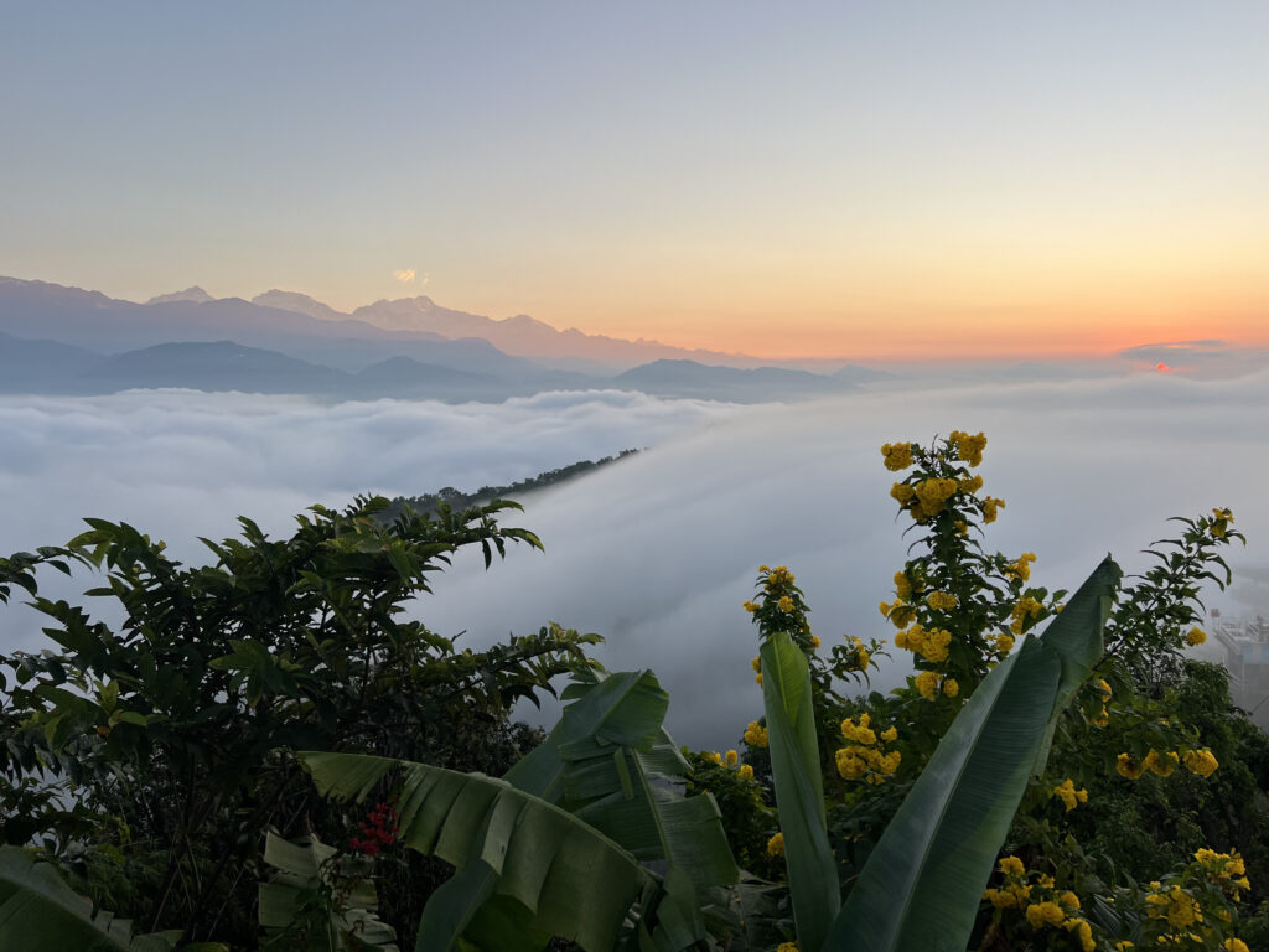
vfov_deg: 53.1
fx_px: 953
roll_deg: +1.1
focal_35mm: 26
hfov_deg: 67.3
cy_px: 476
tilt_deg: -5.9
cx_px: 634
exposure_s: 1/639
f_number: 1.5
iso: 50
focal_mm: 5.7
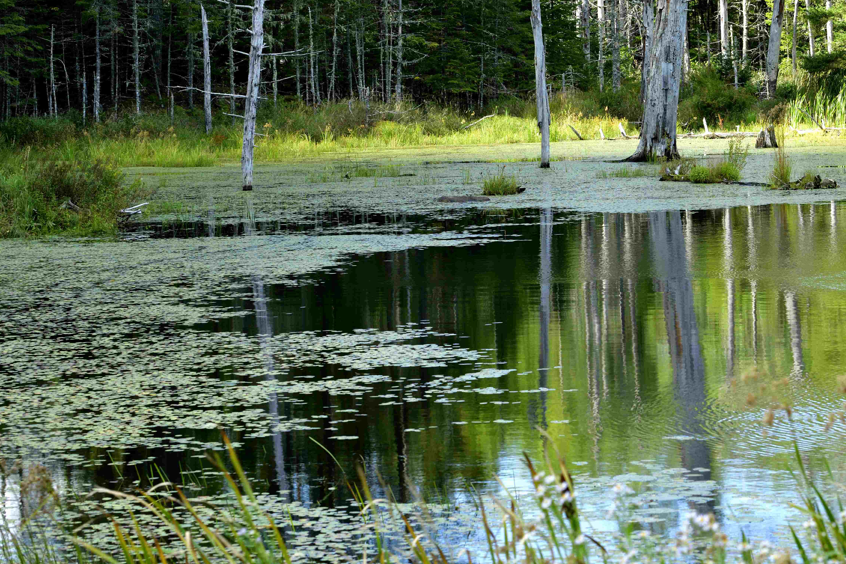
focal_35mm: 127
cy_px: 96
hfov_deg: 16.0
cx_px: 697
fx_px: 2984
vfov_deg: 10.8
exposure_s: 1/80
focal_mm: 70
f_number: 9
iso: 200
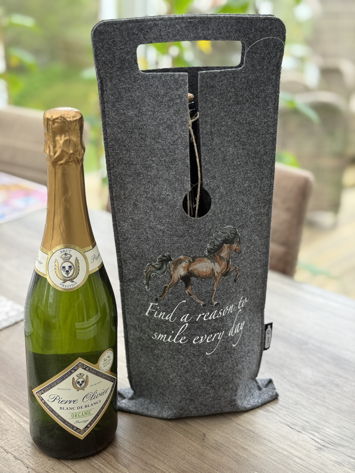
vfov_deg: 39.7
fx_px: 656
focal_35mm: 48
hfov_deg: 30.3
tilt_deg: -22.3
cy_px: 236
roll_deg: -1.6
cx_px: 178
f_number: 1.78
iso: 80
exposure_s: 1/221
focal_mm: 6.76
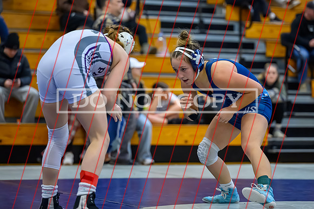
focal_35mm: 143
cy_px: 89
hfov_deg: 14.3
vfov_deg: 9.6
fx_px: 1248
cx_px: 173
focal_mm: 125
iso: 10000
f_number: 2.8
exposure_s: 1/640
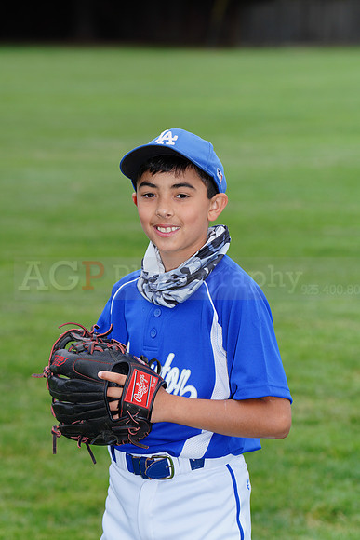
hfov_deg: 6.9
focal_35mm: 200
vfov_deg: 10.3
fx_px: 2998
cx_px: 180
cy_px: 270
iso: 200
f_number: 8
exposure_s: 1/200
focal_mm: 200
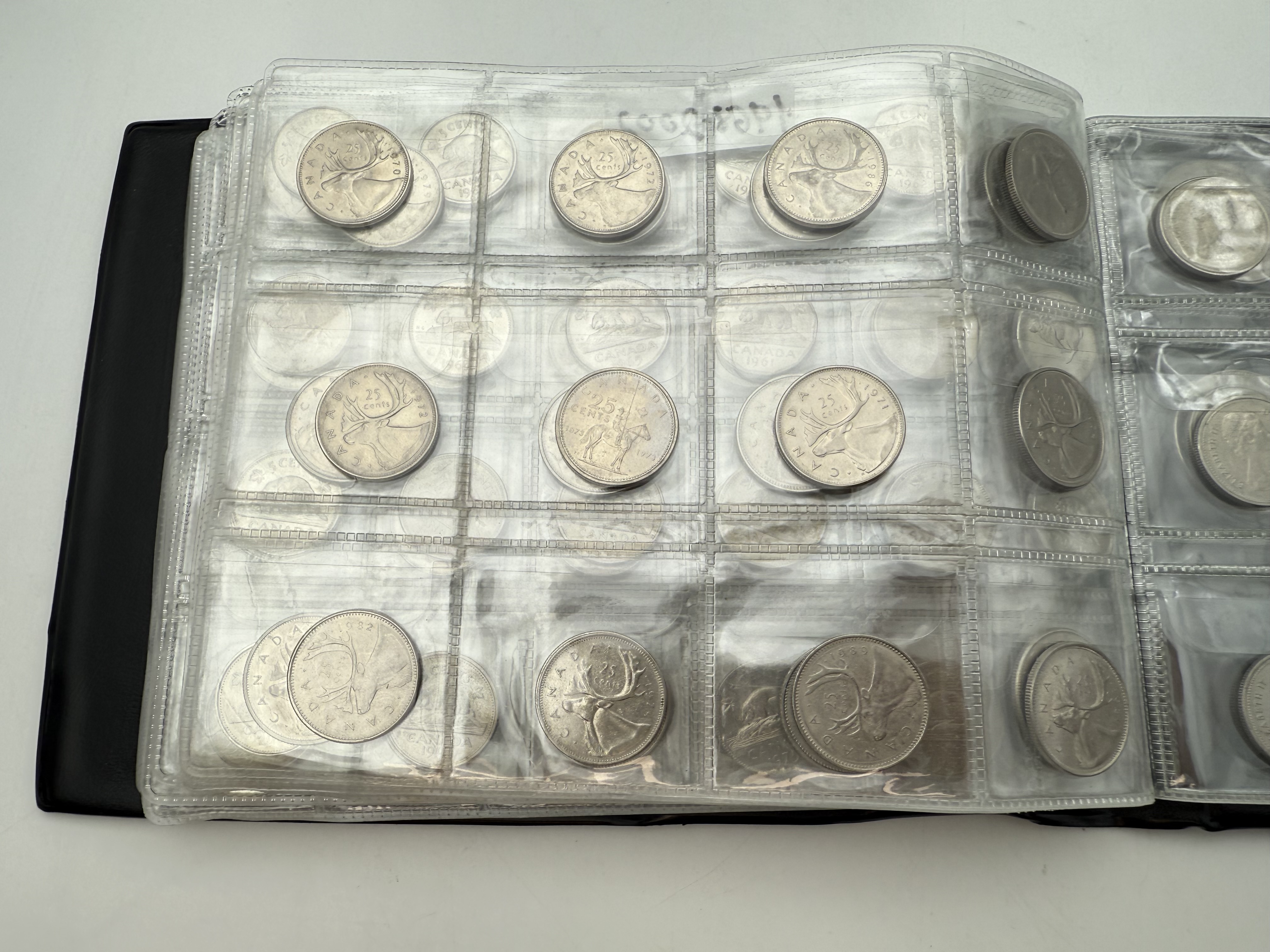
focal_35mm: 24
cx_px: 635
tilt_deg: -77.5
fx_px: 881
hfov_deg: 71.6
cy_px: 476
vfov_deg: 56.8
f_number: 2.2
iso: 40
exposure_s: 1/358
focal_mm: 2.22
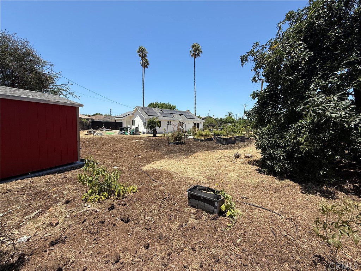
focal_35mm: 14
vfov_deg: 85.7
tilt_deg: -3.9
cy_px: 136
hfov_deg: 102.1
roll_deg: -1.4
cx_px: 180
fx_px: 146
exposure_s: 1/1848
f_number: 2.2
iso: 50
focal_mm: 2.22
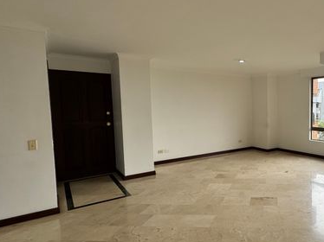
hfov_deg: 62.9
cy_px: 124
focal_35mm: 25
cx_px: 264
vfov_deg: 54.8
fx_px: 234
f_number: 2.2
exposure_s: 1/168
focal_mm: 2.22
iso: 40
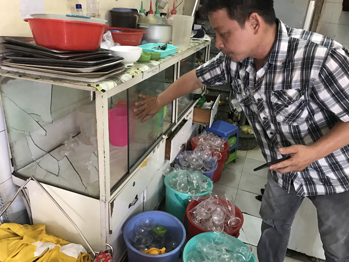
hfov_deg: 63.4
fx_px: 282
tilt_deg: -22.8
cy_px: 131
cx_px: 174
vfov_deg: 49.7
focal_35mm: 28
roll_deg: -2.6
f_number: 1.8
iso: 100
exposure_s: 1/17
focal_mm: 3.99
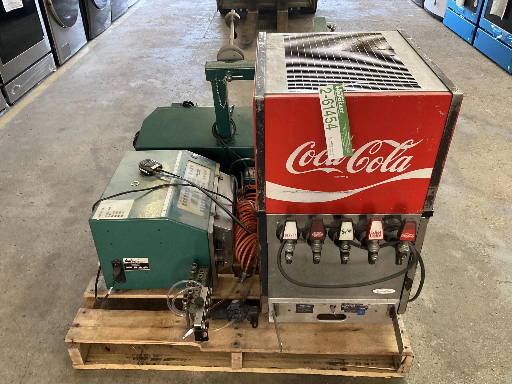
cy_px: 192
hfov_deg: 61.7
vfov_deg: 48.2
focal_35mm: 29
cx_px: 256
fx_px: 429
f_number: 1.8
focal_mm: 3
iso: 160
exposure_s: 1/60
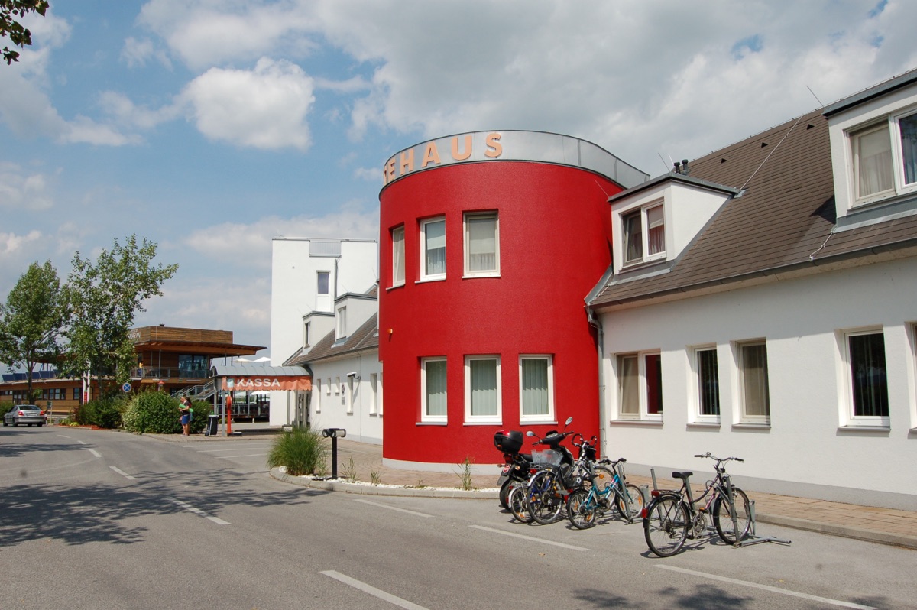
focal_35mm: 27
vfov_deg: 47.9
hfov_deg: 67.4
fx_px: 687
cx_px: 458
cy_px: 305
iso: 200
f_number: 11
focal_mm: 18
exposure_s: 1/400
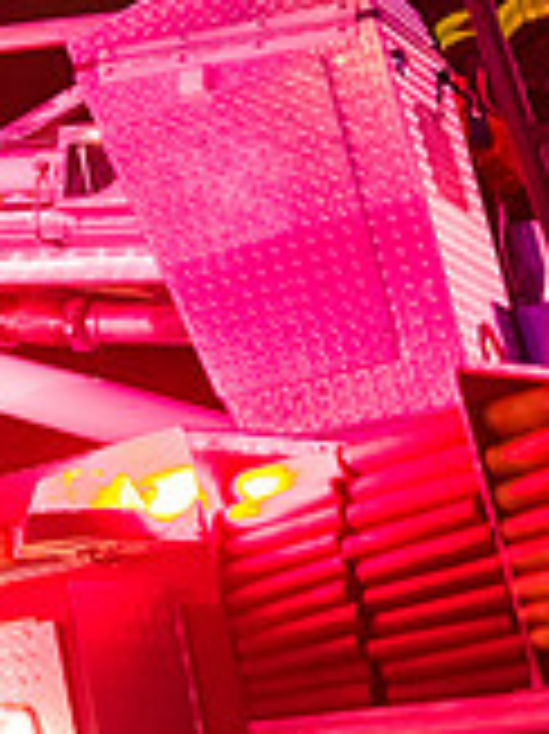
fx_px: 1736
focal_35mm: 82
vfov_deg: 23.8
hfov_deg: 13.8
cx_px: -702
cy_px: 250
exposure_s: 1/125
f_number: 3.2
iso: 3200
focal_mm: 24
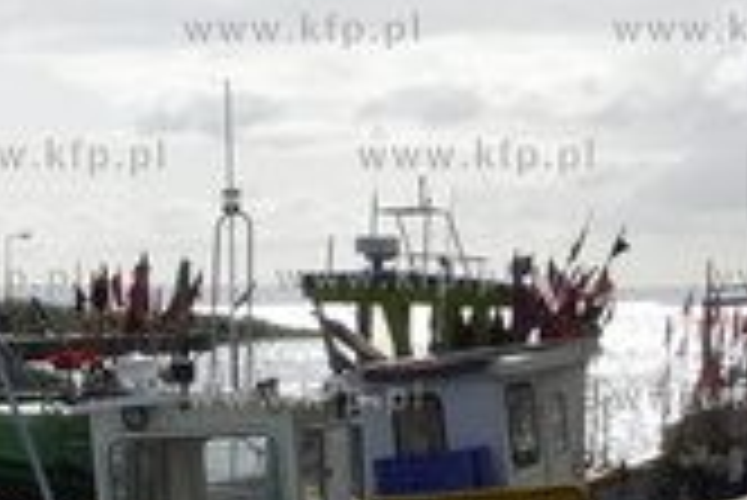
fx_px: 2451
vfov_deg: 11.4
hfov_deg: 17.3
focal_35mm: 118
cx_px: 207
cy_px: 583
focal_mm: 17.9
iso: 250
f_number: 11
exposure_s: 1/500
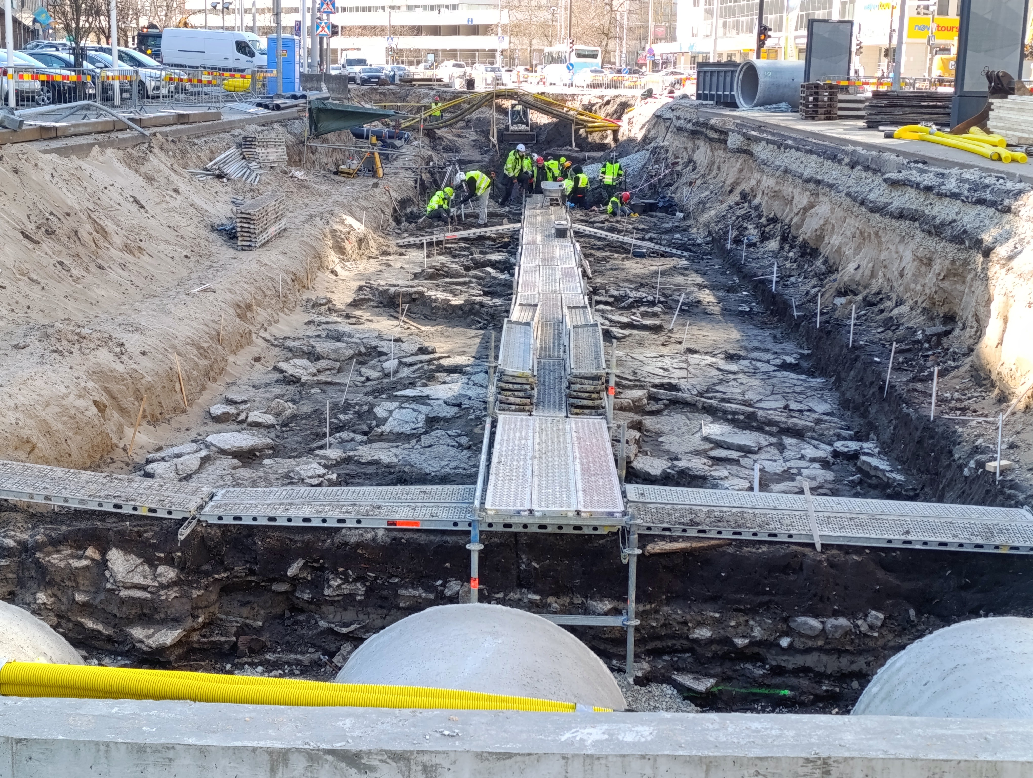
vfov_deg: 59.0
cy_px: 389
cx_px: 516
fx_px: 687
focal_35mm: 23
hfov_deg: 73.8
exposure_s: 1/100
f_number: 1.6
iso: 100
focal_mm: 6.14
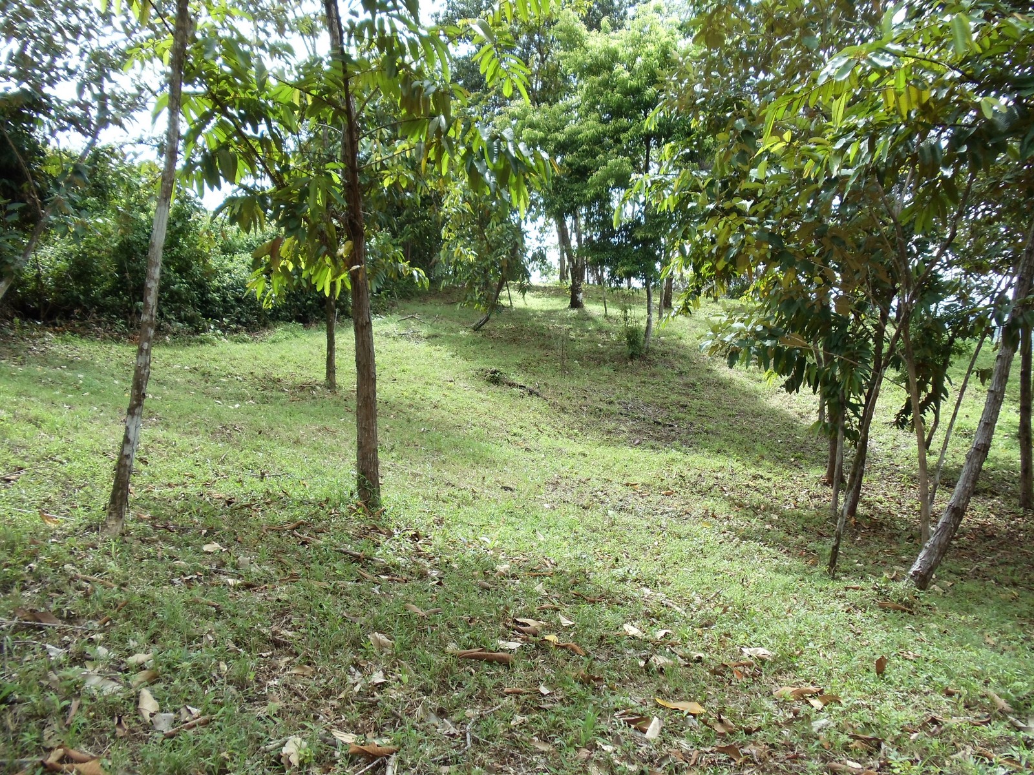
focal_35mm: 44
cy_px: 388
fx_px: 1314
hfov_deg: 42.9
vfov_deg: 32.9
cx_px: 517
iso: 80
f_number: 3.5
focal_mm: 6
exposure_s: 1/160
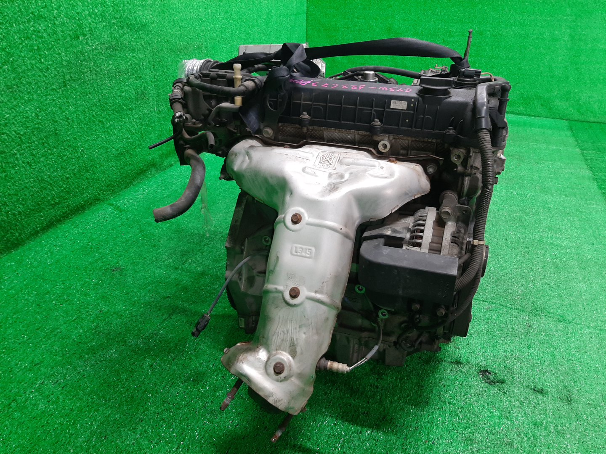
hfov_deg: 67.3
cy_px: 227
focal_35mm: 26
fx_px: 455
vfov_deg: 53.1
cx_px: 303
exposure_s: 1/50
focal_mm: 3.93
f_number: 1.7
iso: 117
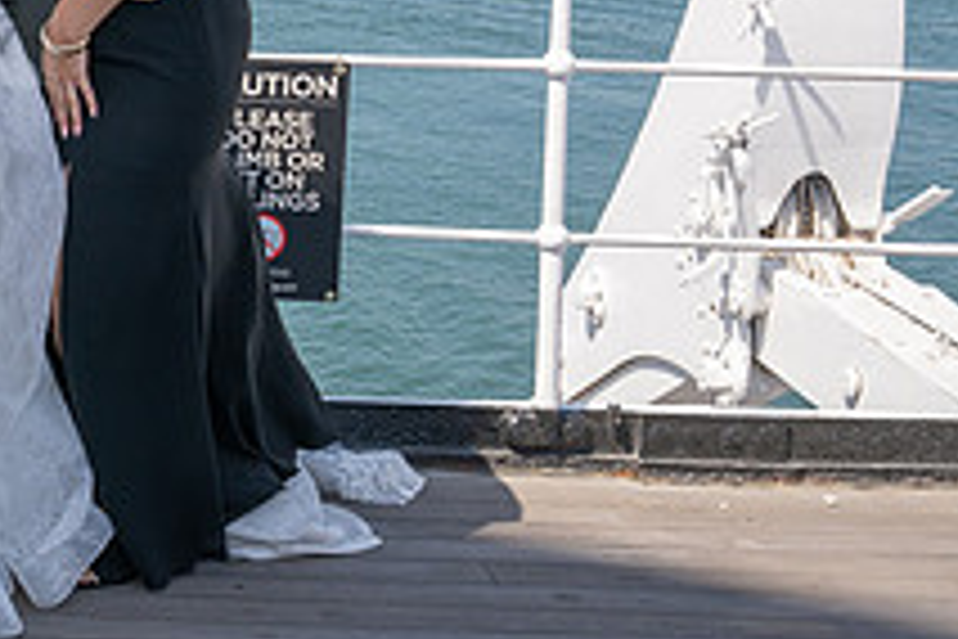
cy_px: -20
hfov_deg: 19.8
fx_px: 2501
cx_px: -324
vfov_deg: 14.3
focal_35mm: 94
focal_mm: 34.5
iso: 200
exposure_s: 1/200
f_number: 11
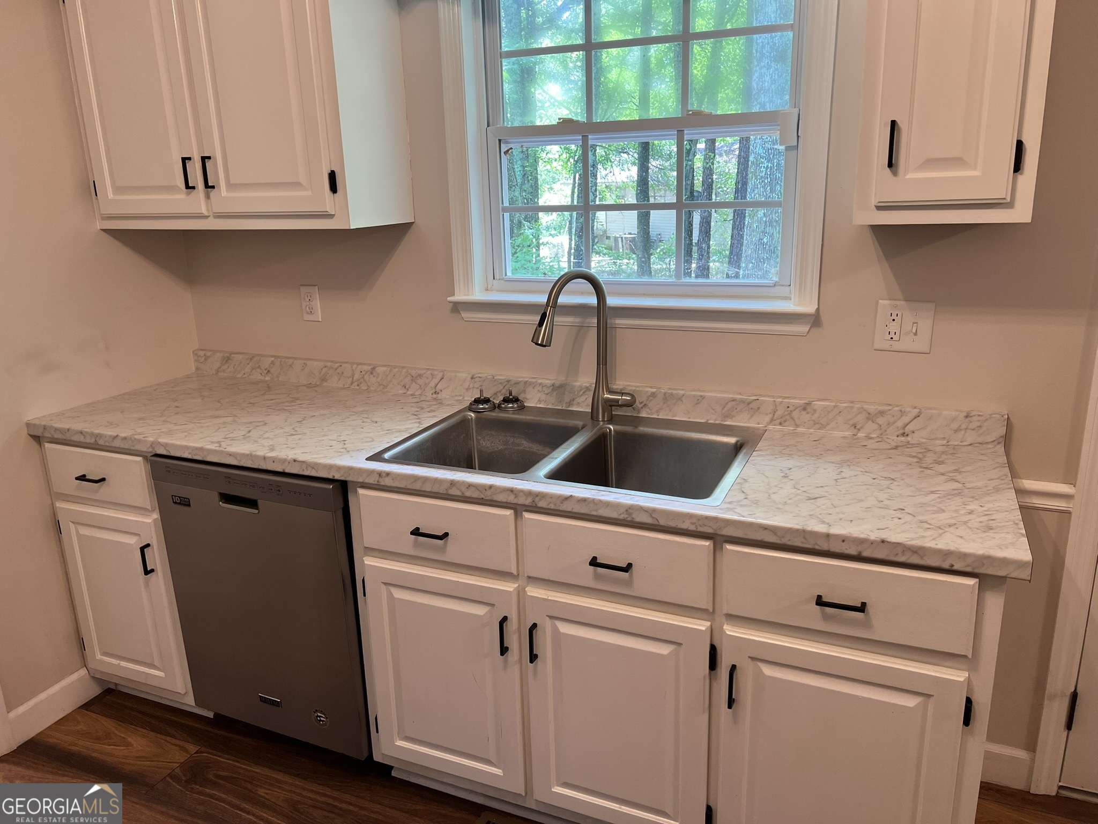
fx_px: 825
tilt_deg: -16.1
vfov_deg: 53.1
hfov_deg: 67.3
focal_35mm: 26
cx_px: 549
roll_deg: +1.9
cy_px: 412
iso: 80
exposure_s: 1/60
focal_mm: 5.7
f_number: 1.5
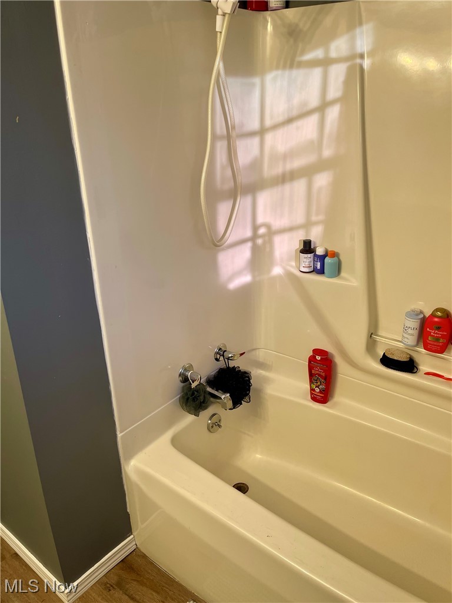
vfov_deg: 69.4
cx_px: 226
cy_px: 302
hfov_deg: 54.9
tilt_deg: -21.1
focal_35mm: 25
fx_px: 435
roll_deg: -0.1
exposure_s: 1/121
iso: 125
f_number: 1.6
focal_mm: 5.1
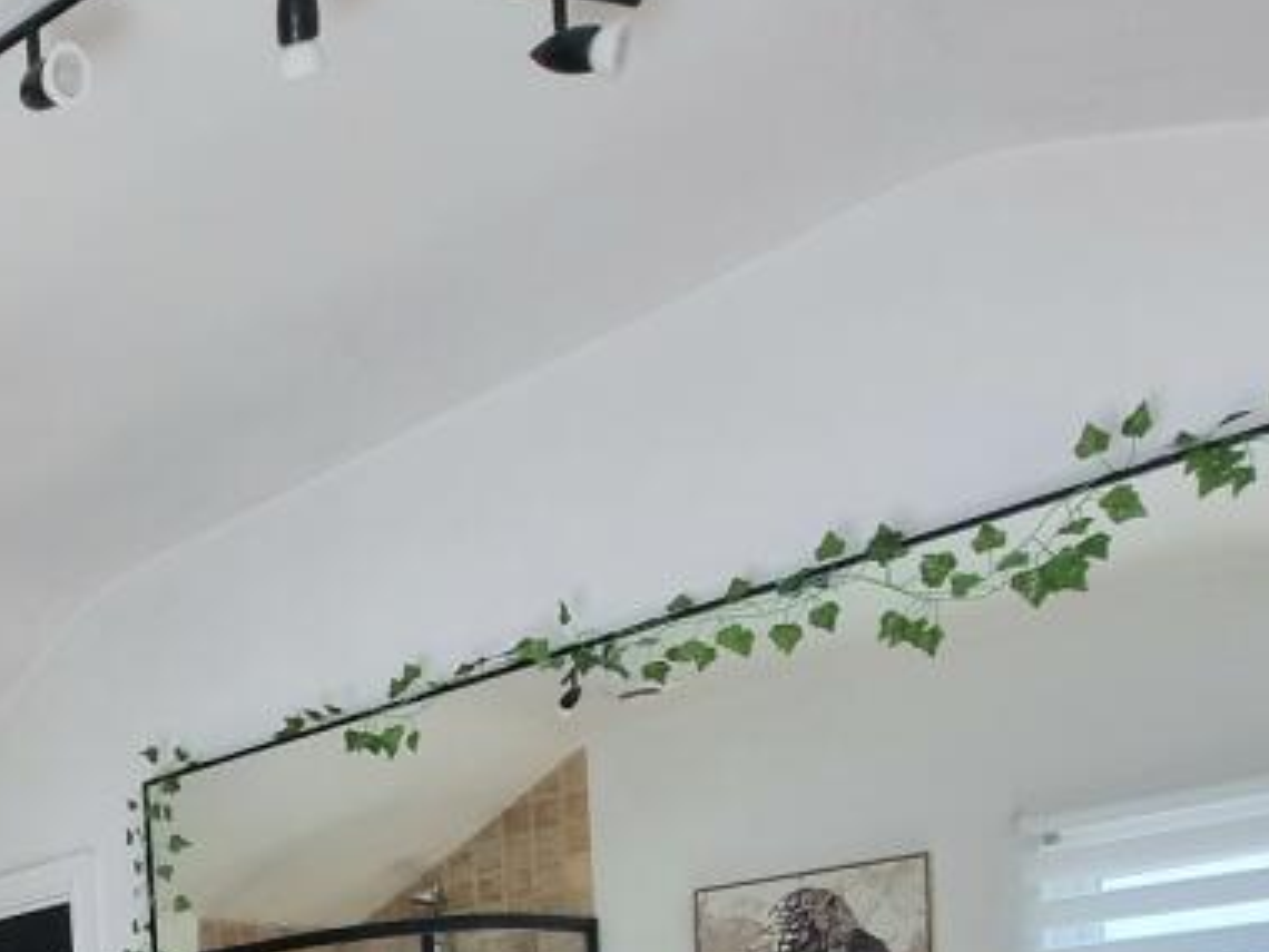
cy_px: 1159
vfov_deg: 32.9
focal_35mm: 35
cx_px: -33
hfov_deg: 43.9
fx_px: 1283
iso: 80
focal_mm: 2.2
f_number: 2.2
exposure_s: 1/100
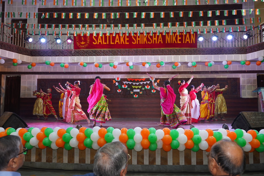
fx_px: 220
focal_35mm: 30
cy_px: 88
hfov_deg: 61.9
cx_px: 132
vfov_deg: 43.6
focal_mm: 30
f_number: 5.6
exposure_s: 1/100
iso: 1600
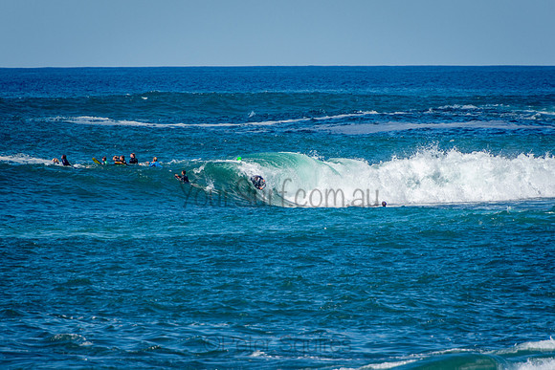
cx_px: 278
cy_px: 185
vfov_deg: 2.2
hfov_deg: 3.3
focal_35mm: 623
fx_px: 9603
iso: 400
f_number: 5.6
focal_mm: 400
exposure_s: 1/2000
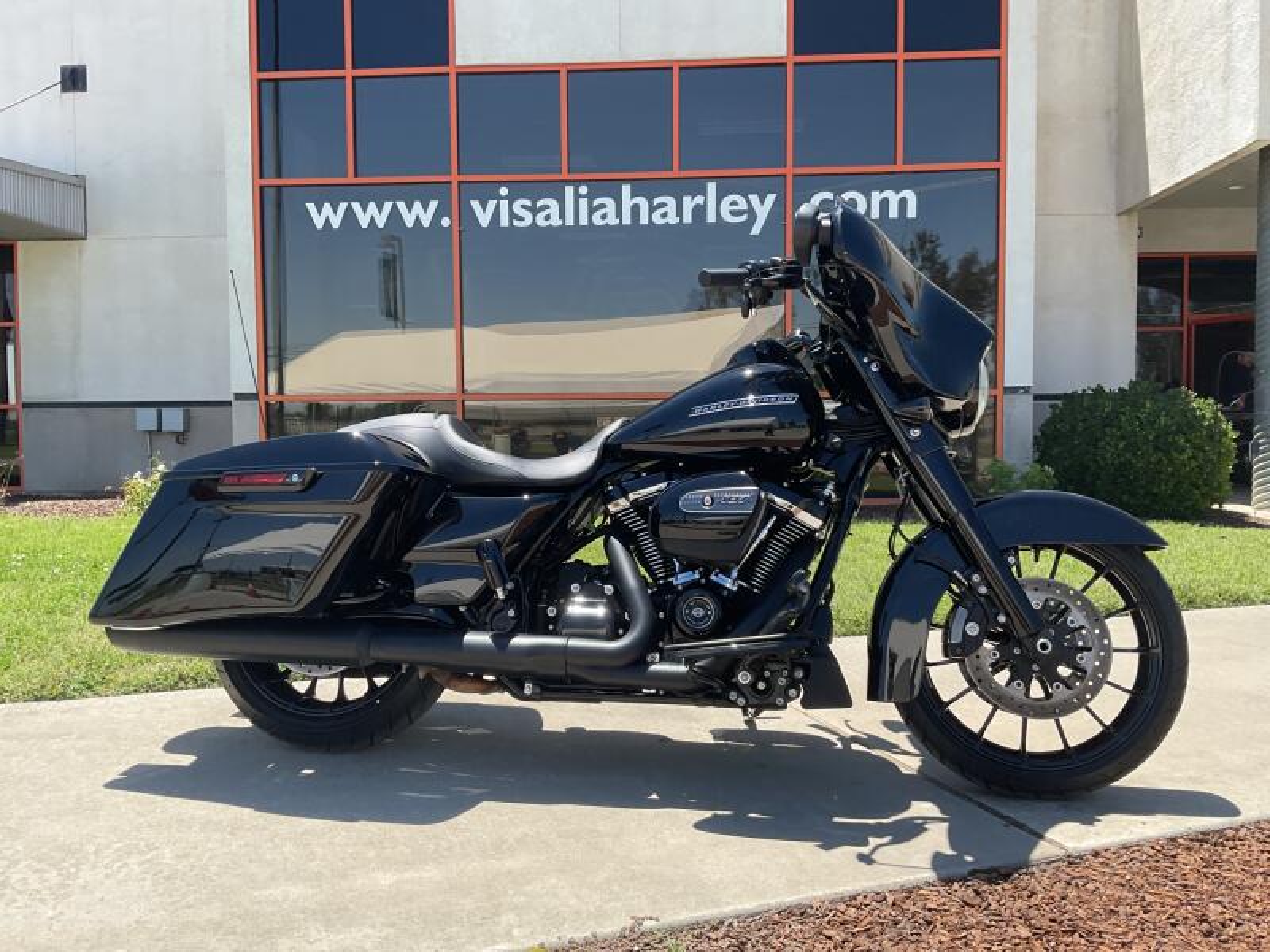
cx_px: 635
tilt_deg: -3.9
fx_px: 1064
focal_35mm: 29
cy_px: 476
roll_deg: +1.0
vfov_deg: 48.2
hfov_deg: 61.7
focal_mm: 3
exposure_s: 1/912
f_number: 1.8
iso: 16
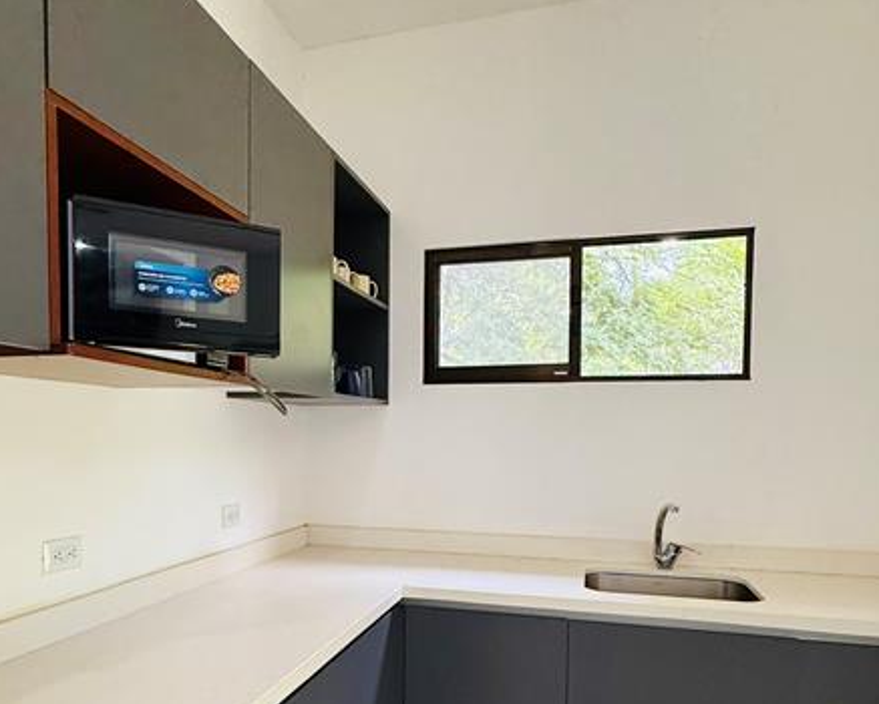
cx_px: 408
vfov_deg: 57.4
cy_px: 475
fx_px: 625
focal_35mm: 24
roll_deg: -2.2
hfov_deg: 70.2
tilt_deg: -3.1
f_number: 2.2
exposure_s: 1/60
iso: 250
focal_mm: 2.22
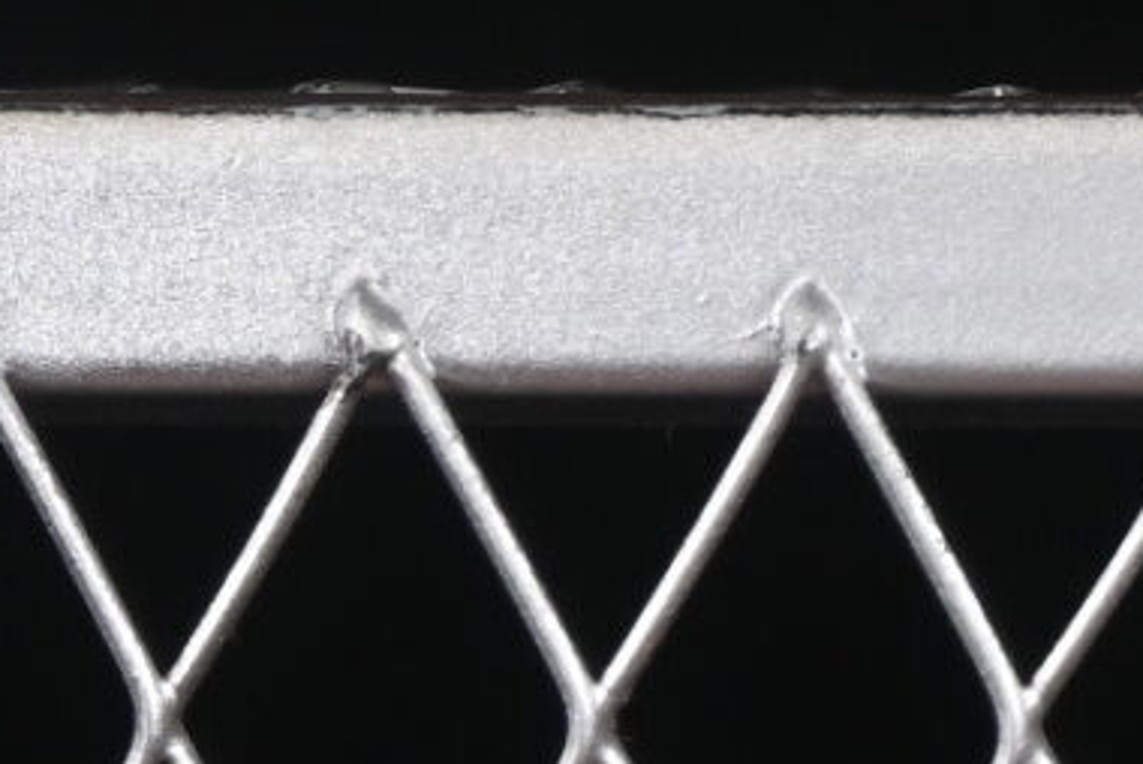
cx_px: 3832
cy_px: -1478
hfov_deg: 3.9
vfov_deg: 2.7
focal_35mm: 505
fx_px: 16045
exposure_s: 1/60
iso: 160
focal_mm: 50
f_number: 6.3
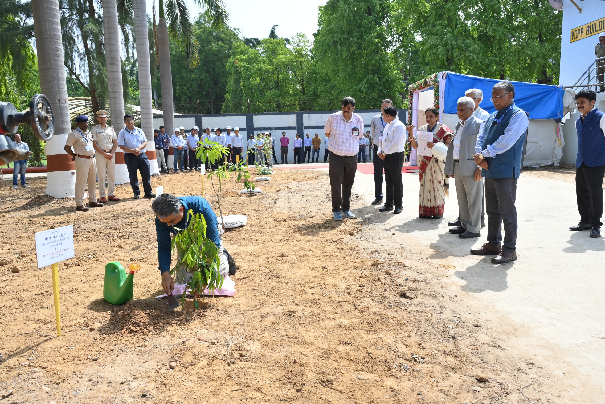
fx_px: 462
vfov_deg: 47.2
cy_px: 202
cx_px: 302
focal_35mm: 28
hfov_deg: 66.4
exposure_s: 1/320
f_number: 7.1
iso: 200
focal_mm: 27.5
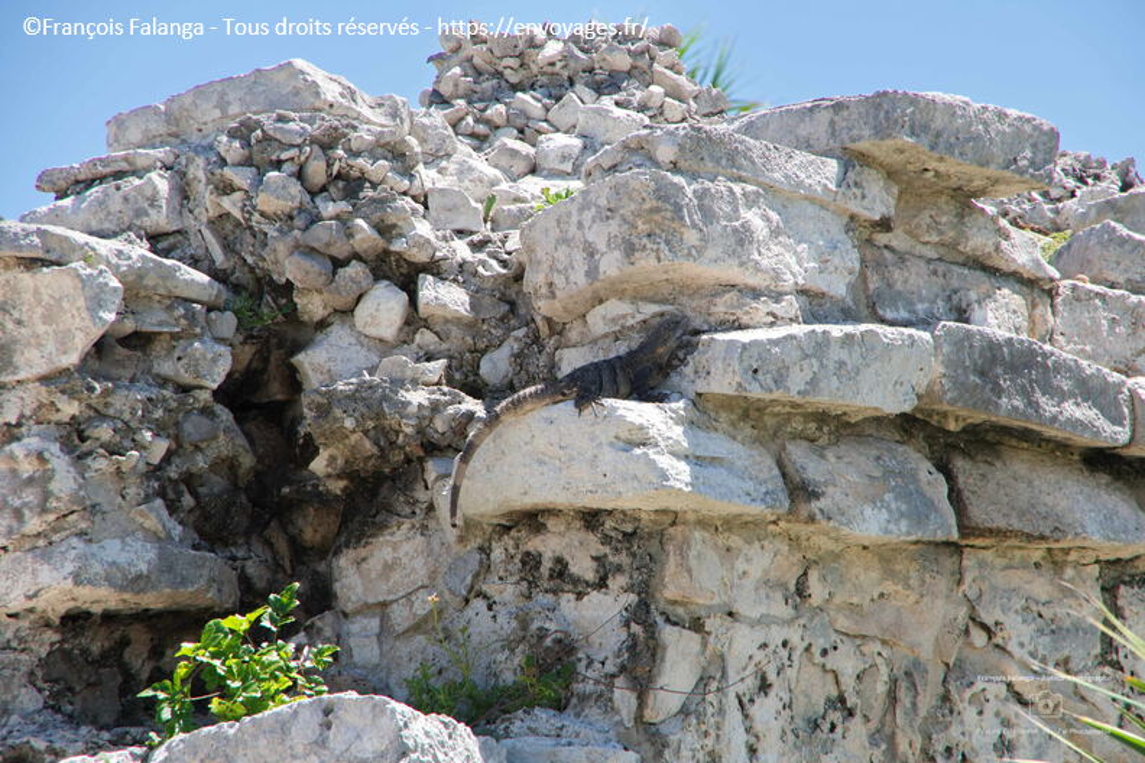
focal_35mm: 208
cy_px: 382
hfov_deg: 9.9
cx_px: 572
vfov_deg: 6.6
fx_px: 6615
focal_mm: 135
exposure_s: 1/25
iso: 160
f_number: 9
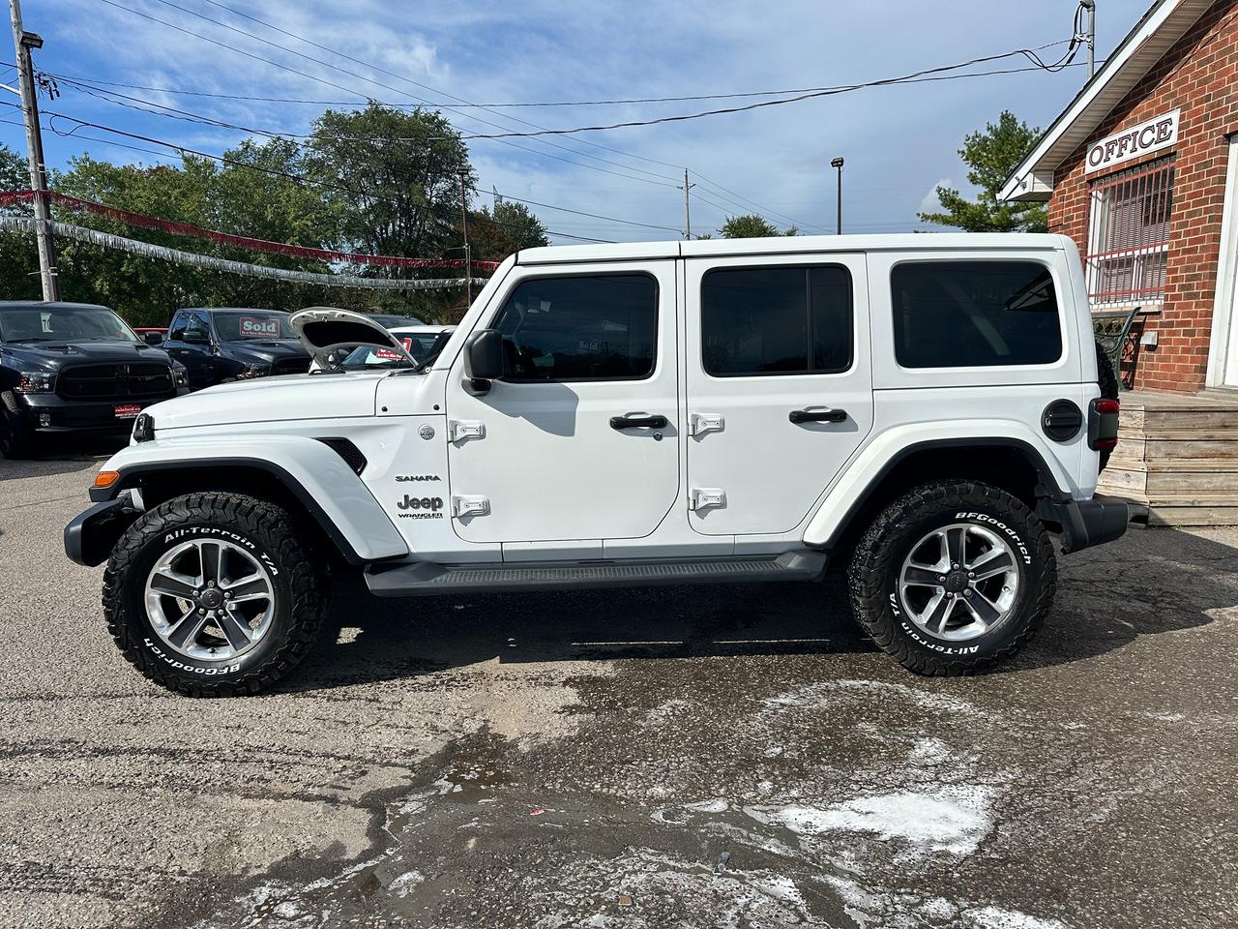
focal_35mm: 24
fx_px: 858
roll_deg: -0.2
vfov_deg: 56.8
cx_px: 619
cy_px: 464
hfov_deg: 71.6
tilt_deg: -7.7
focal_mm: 6.86
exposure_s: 1/8929
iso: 80
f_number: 1.78
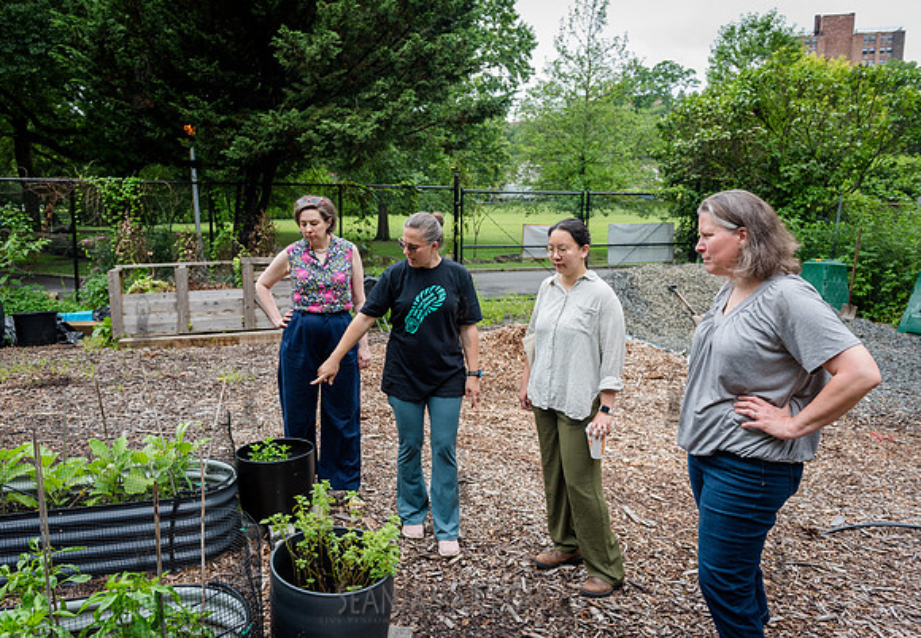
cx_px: 426
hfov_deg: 62.5
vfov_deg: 45.7
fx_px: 758
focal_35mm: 29
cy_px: 308
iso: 400
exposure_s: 1/250
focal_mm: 27
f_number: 4.5
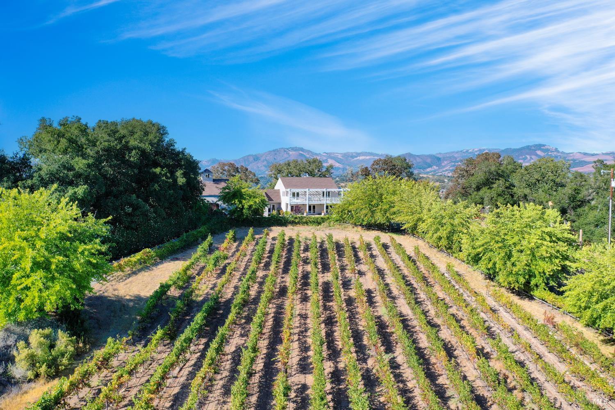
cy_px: 205
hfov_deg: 65.5
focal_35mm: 28
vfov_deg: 46.4
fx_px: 478
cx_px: 308
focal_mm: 10.26
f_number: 4
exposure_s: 1/800
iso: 100
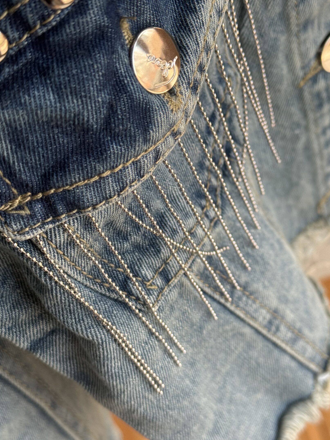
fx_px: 725
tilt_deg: -51.1
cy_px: 210
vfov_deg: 33.8
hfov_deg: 25.6
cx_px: 180
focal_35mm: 57
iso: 64
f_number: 1.78
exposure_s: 1/227
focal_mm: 6.76
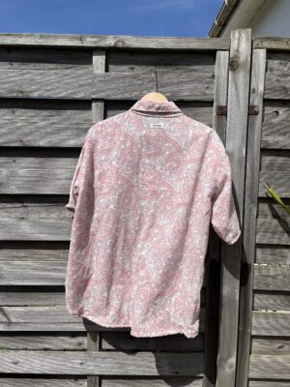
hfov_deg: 53.1
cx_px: 145
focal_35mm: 26
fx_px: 290
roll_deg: -0.2
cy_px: 194
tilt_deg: -4.7
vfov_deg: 67.3
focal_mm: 5.1
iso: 50
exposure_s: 1/7353
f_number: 1.6
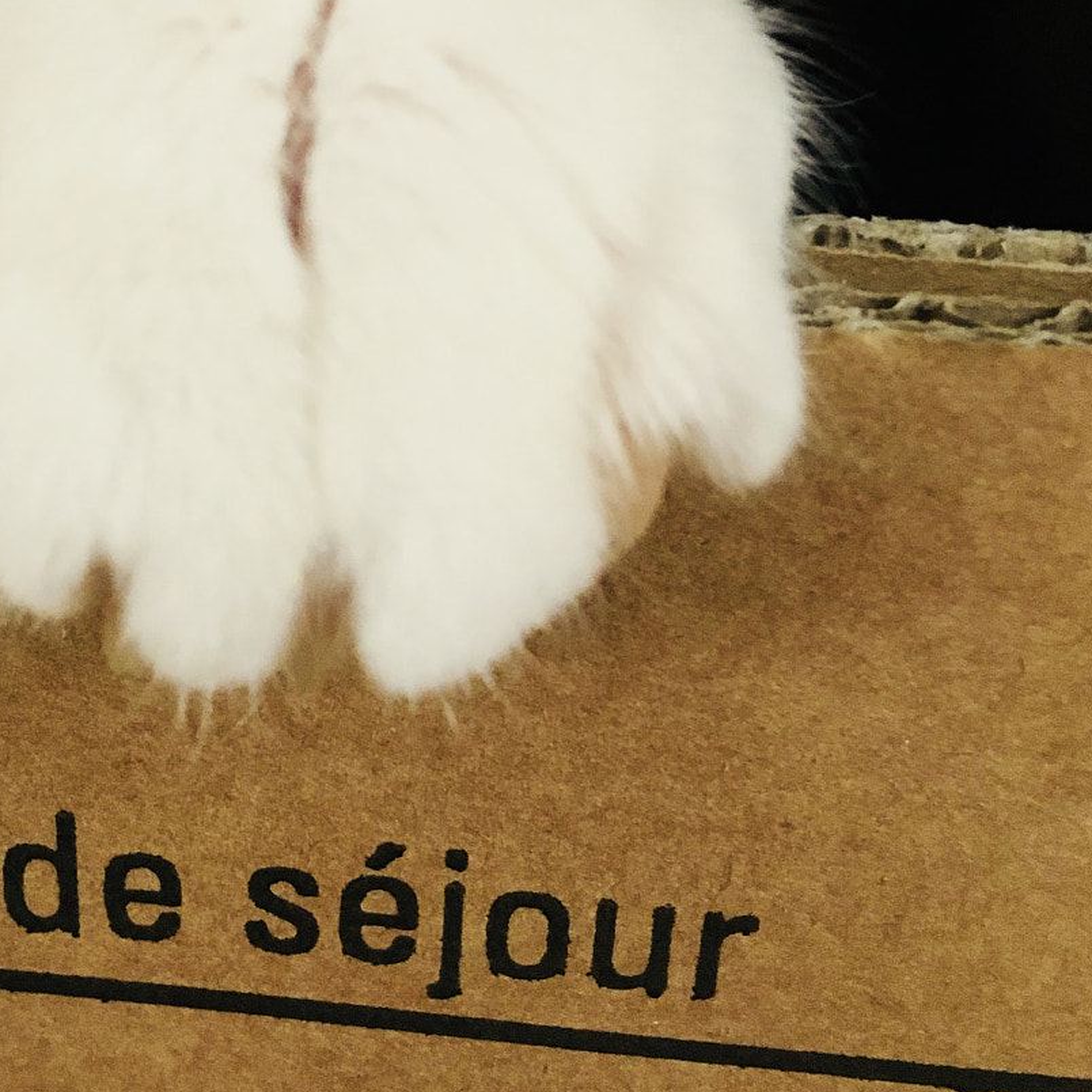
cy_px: 314
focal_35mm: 51
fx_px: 1820
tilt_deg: -29.8
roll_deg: -1.9
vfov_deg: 32.9
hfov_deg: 33.1
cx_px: 348
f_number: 2.2
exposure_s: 1/33
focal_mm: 4.15
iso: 200
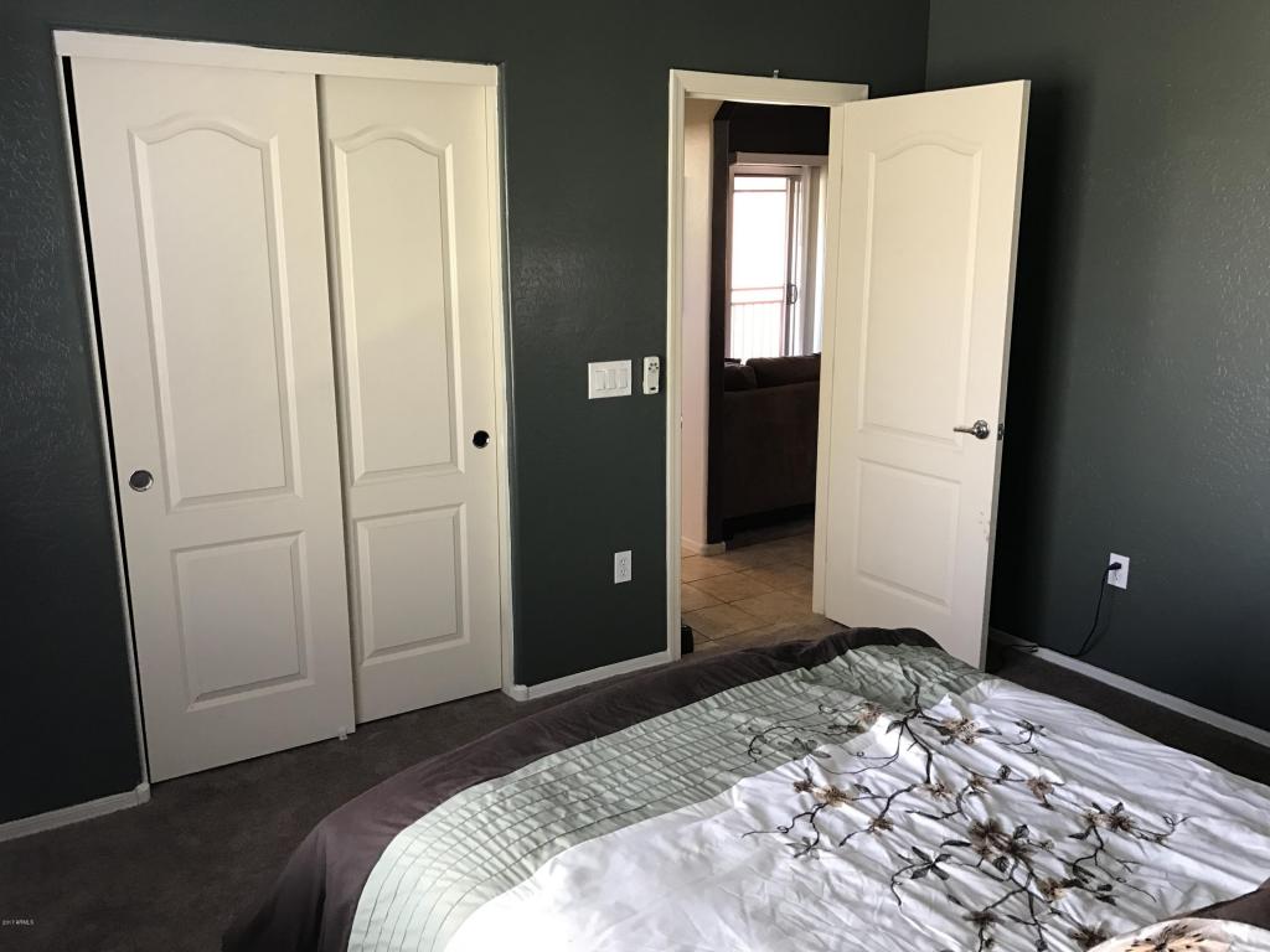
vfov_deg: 49.7
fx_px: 1027
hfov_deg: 63.4
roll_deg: +0.3
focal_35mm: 28
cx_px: 635
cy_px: 476
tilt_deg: -11.6
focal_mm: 3.99
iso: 40
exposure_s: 1/15
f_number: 1.8
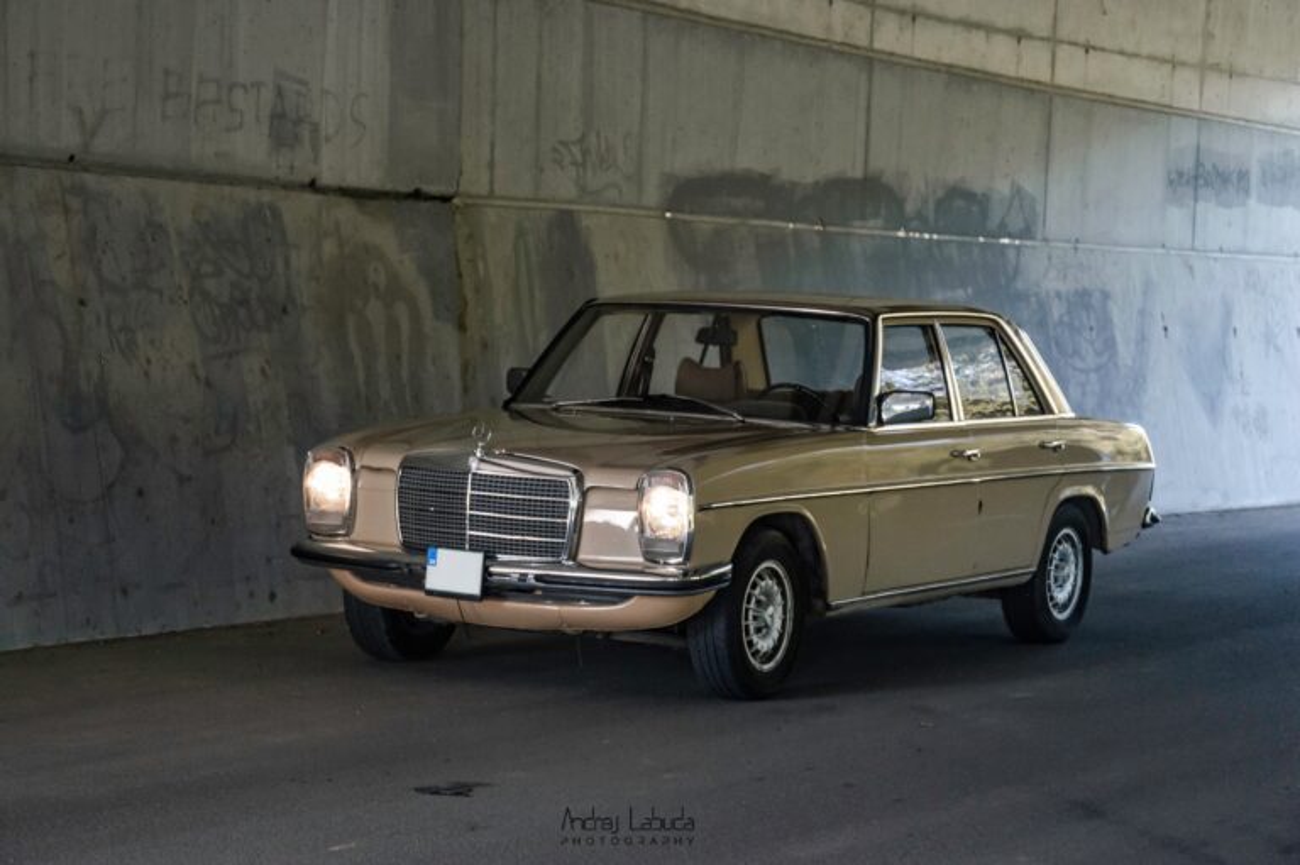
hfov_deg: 23.4
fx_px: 3140
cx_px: 650
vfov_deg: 15.7
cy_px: 432
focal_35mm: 87
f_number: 5
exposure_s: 1/60
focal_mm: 58
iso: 800
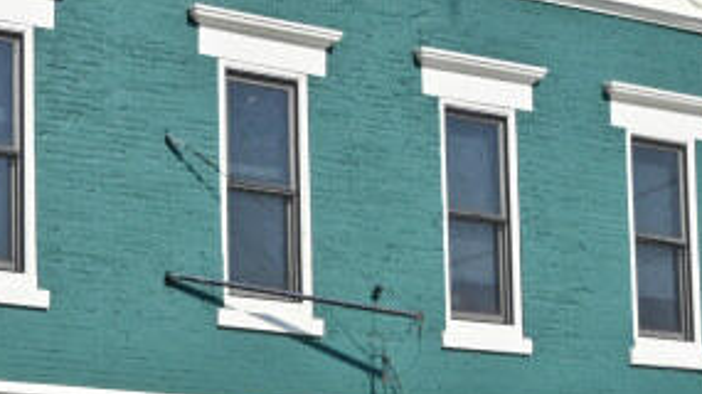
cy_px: 340
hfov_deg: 16.5
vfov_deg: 9.5
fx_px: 2363
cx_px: -17
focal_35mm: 127
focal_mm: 23
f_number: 8
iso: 100
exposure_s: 1/500
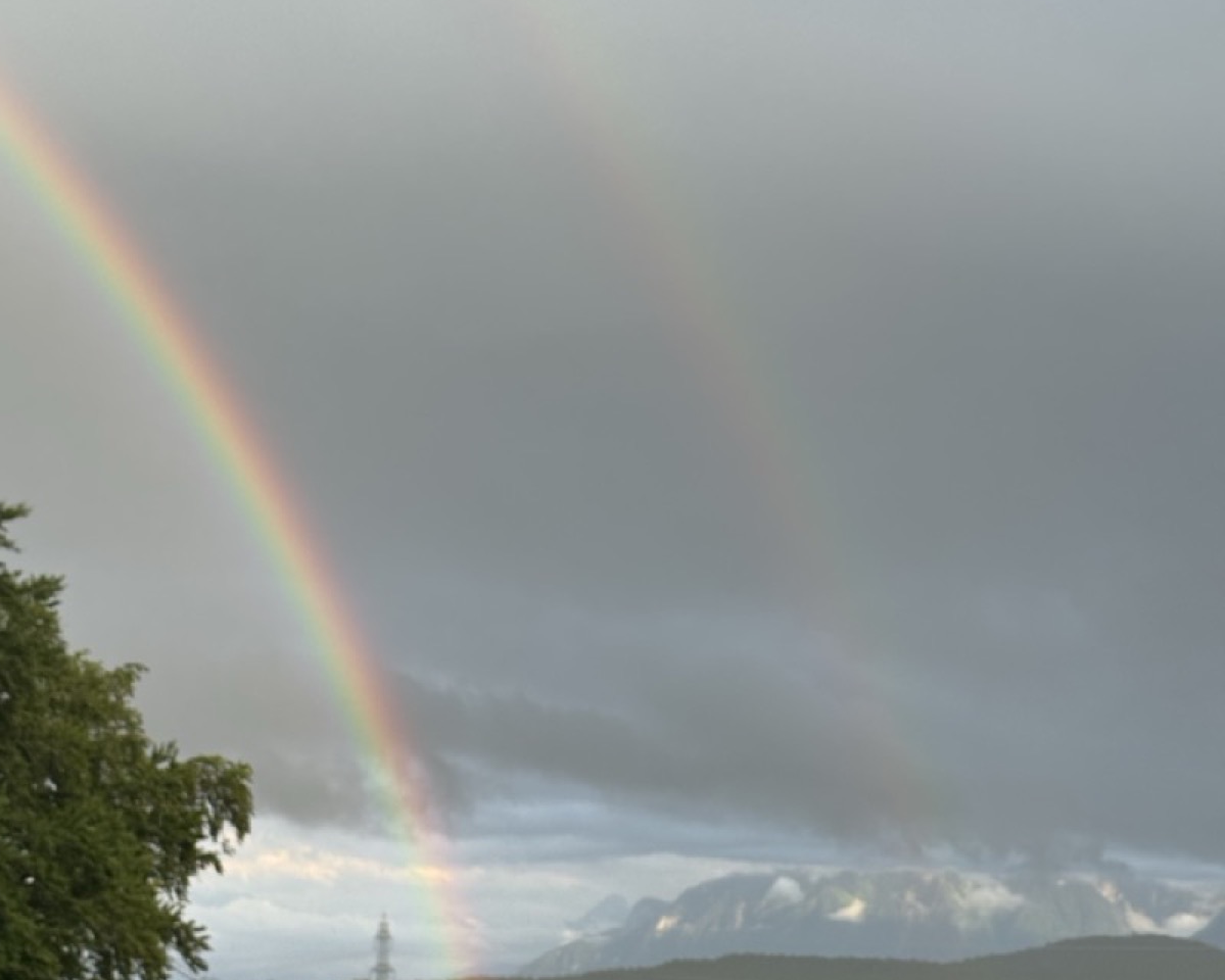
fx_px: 2720
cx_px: 490
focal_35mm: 75
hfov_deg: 25.3
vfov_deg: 20.4
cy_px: 475
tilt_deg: +9.4
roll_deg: -1.3
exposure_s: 1/792
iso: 64
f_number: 1.78
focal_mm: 6.76
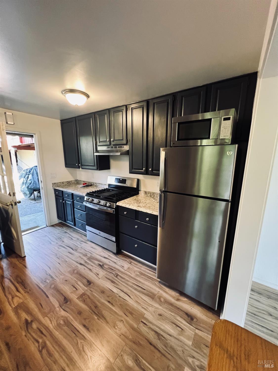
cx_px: 139
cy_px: 186
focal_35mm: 13
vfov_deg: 106.2
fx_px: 139
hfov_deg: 89.9
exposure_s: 1/60
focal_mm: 1.57
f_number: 1.8
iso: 400
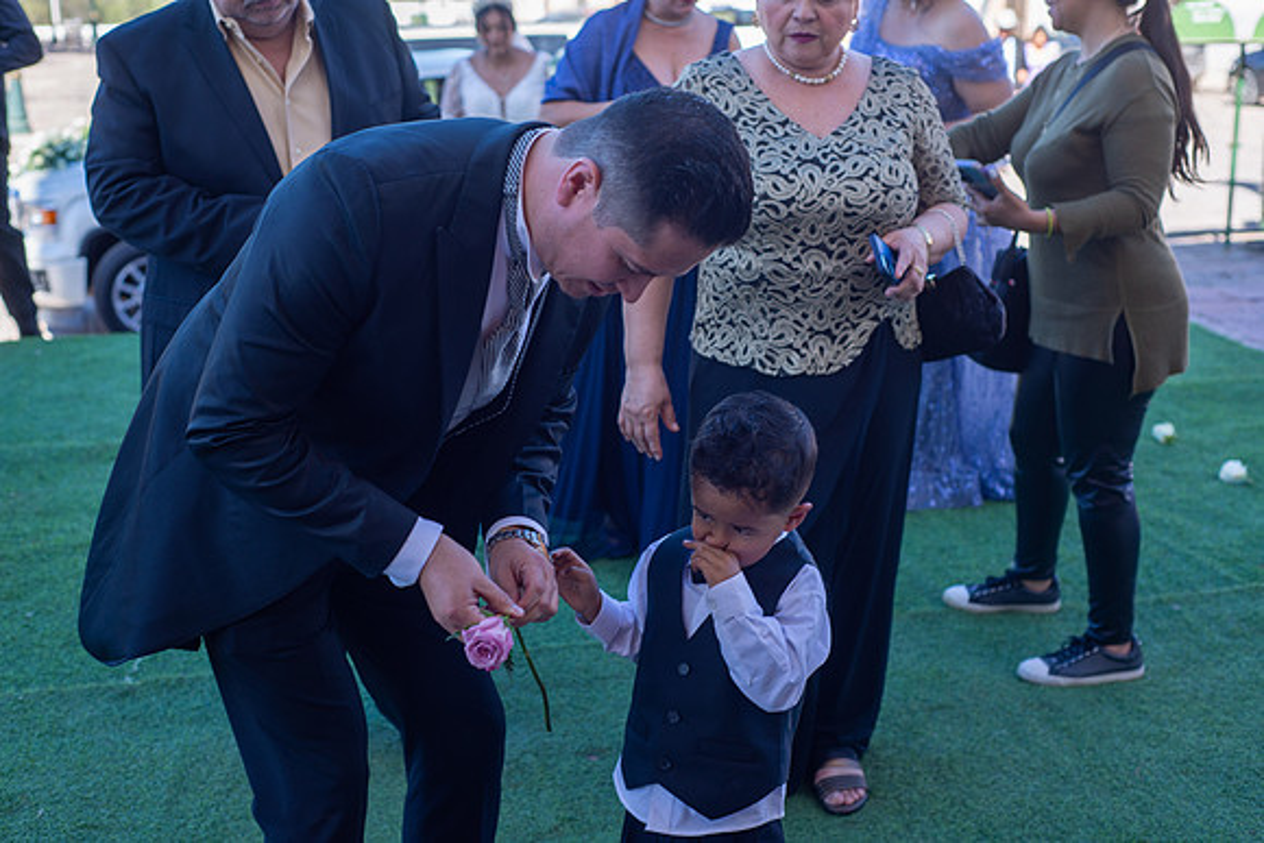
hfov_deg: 39.6
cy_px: 422
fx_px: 1756
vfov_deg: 27.0
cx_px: 632
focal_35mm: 50
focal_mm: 50
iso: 100
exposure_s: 1/250
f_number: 4.5
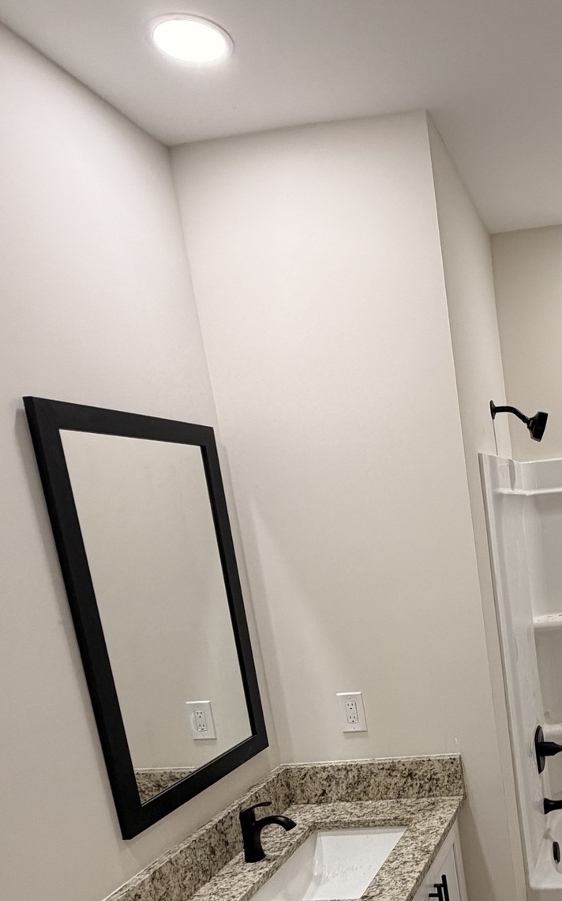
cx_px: 572
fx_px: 736
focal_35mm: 30
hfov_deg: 37.1
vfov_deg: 59.9
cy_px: 665
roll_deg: +5.0
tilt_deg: -10.9
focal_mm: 2.22
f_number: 2.2
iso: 200
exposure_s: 1/121
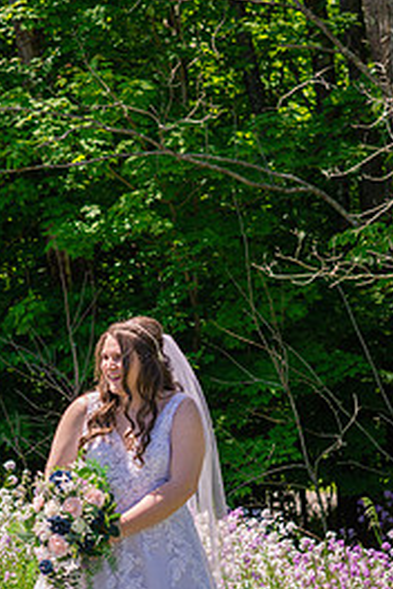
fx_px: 2374
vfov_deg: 14.1
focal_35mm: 145
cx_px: 89
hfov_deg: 9.4
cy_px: 455
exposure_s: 1/800
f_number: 5
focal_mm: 85
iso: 200
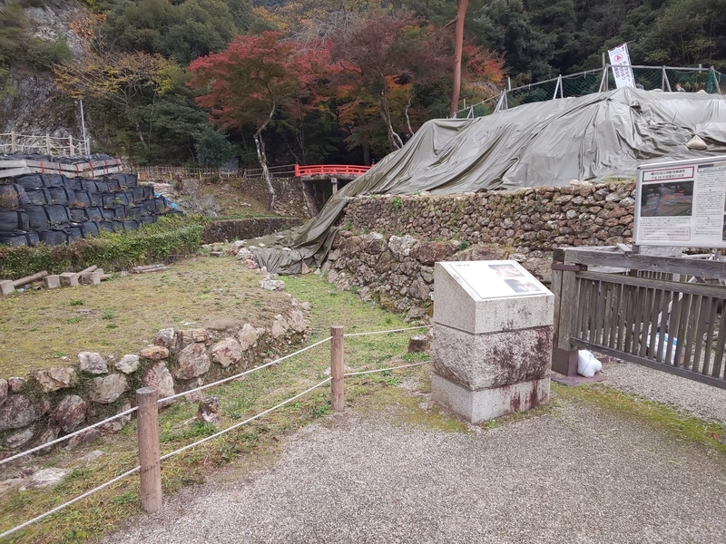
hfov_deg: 81.7
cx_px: 363
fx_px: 419
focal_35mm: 20
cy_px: 272
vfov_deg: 66.0
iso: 28
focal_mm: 3.45
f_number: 1.94
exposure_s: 1/180
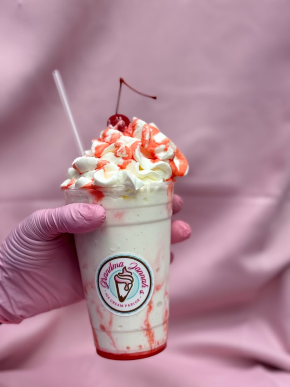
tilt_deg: -14.1
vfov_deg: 39.7
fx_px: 536
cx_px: 145
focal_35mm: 48
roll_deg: -4.0
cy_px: 194
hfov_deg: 30.3
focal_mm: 6.86
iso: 50
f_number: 1.78
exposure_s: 1/149
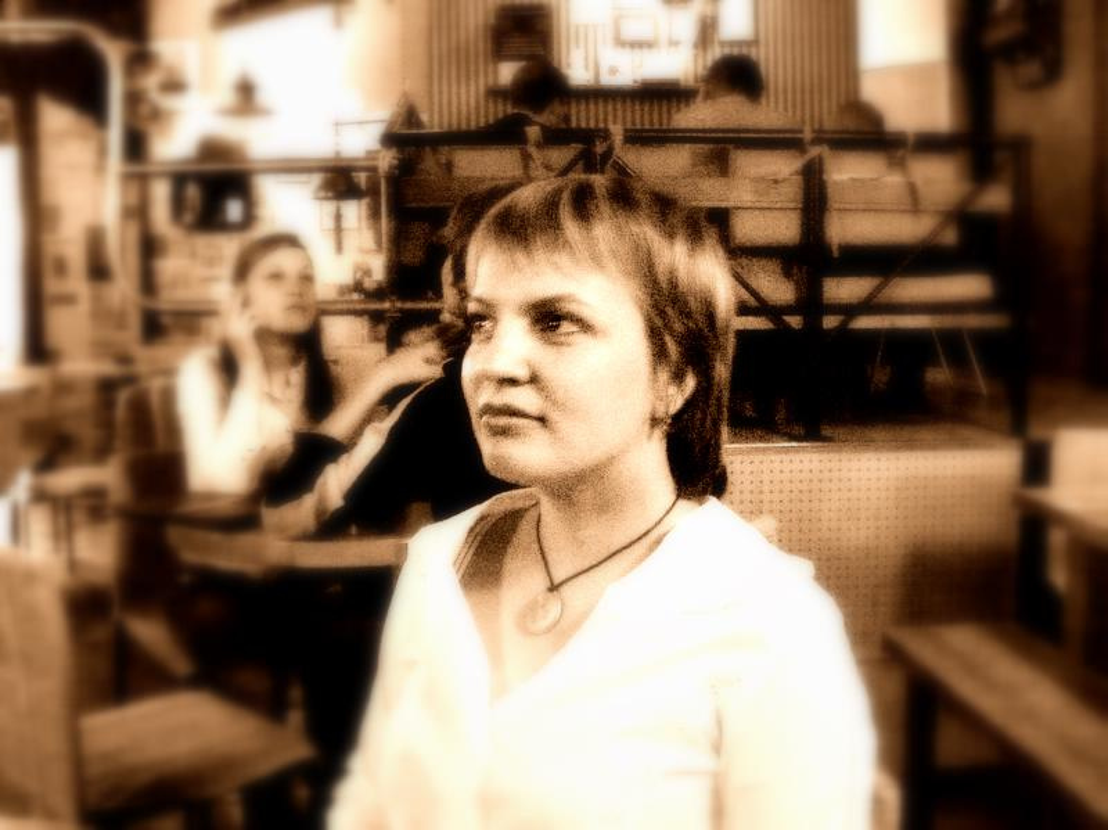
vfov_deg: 38.6
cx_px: 554
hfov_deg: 50.2
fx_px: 1184
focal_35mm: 37
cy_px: 415
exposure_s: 1/3
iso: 200
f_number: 2.8
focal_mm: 7.6
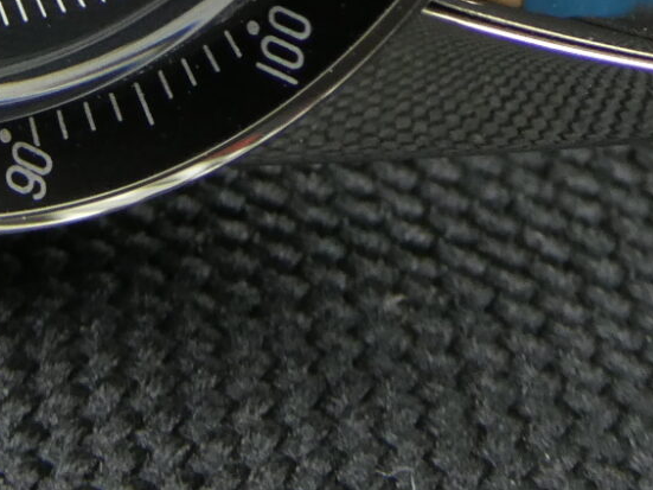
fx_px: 4734
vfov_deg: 5.7
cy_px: -572
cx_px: 98
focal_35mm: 251
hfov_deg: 7.9
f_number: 4.1
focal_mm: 9.6
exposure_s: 1/80
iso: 160
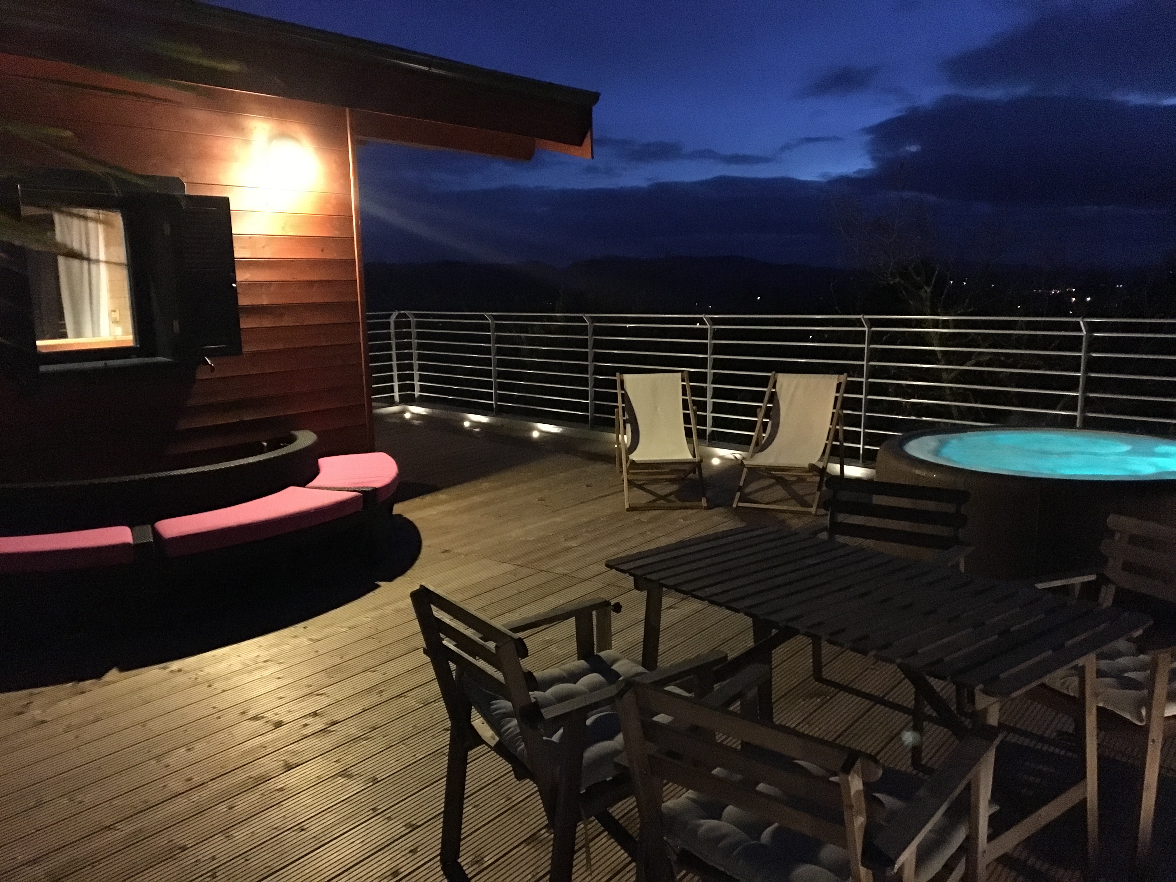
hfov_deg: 61.7
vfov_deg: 48.2
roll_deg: +0.6
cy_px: 441
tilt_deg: -10.2
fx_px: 985
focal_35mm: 29
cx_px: 588
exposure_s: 1/17
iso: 1600
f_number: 2.2
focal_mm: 4.15
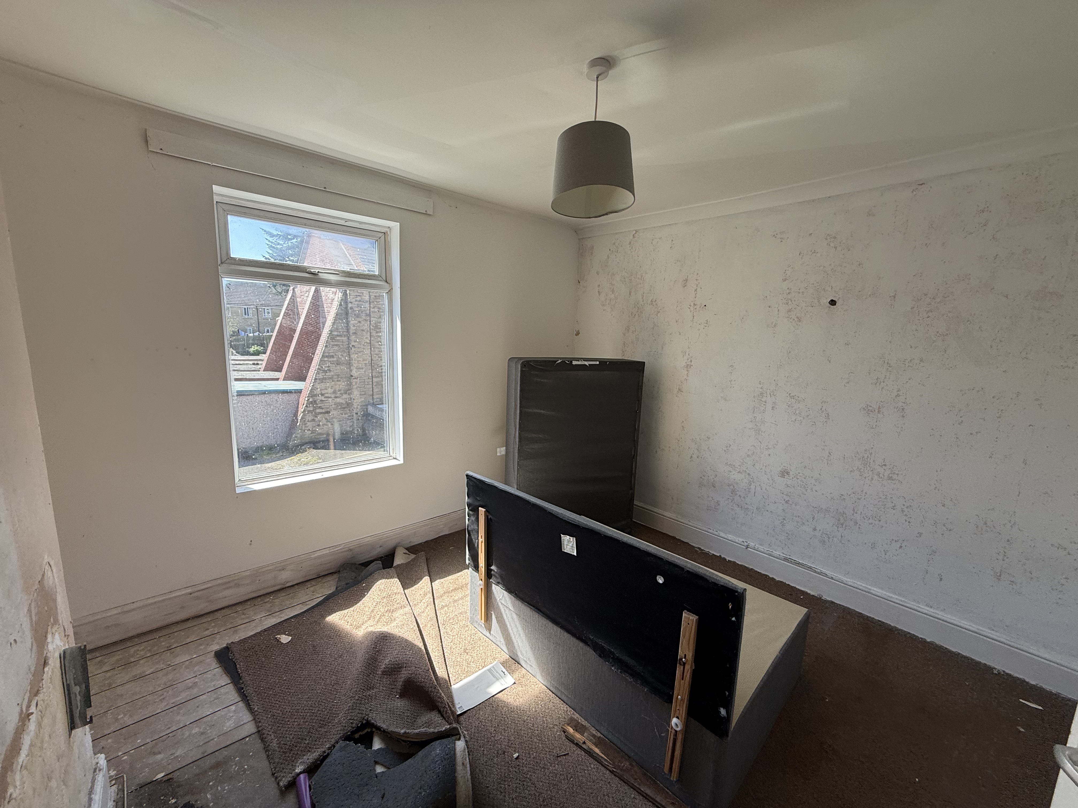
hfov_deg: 102.1
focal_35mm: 14
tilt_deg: -7.4
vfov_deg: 85.7
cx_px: 539
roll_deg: -0.7
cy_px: 404
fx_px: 436
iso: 50
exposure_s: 1/160
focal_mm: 2.22
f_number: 2.2
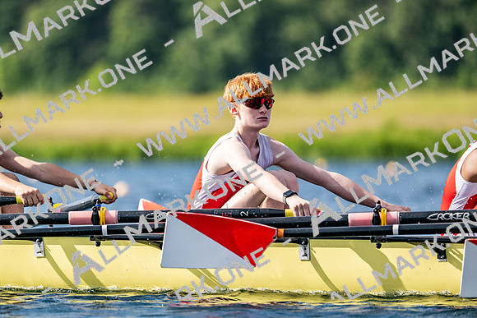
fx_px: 5301
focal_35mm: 400
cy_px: 159
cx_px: 238
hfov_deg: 5.2
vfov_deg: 3.4
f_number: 4.5
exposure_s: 1/2500
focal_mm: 400
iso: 250
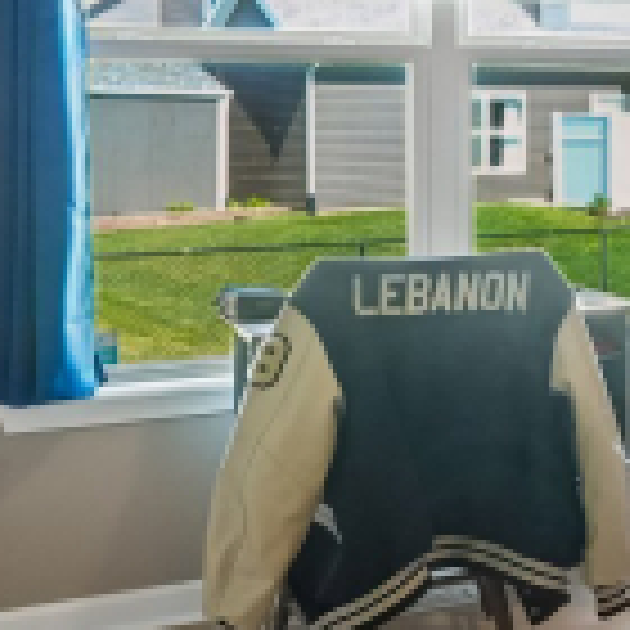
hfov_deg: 20.2
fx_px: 1503
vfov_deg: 23.3
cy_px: 122
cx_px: 954
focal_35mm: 73
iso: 2000
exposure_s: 1/30
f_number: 8
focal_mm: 16
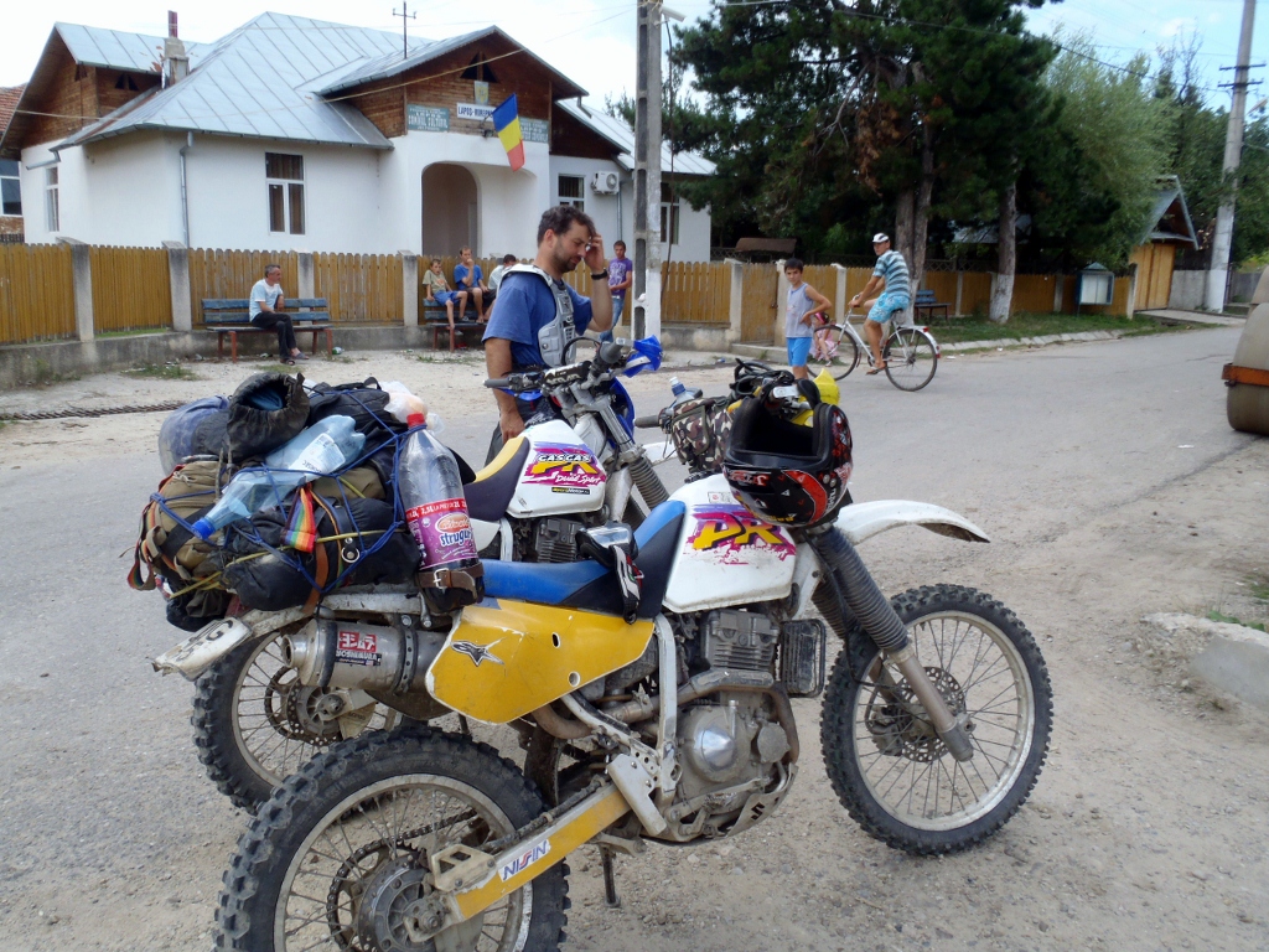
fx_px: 1026
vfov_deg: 49.7
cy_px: 476
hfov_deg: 63.4
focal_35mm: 28
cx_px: 634
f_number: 3.9
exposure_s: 1/200
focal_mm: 5
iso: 80
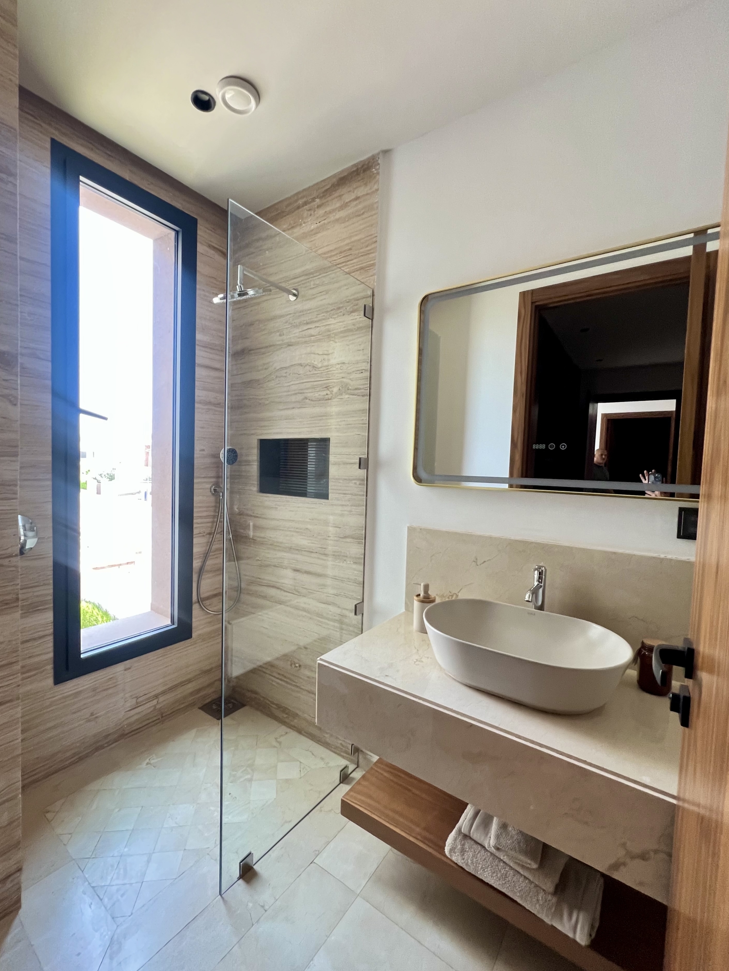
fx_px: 393
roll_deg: -1.7
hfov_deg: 85.6
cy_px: 489
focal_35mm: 14
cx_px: 346
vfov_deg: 102.1
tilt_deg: -2.6
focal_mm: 1.57
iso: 250
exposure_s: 1/95
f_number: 1.8
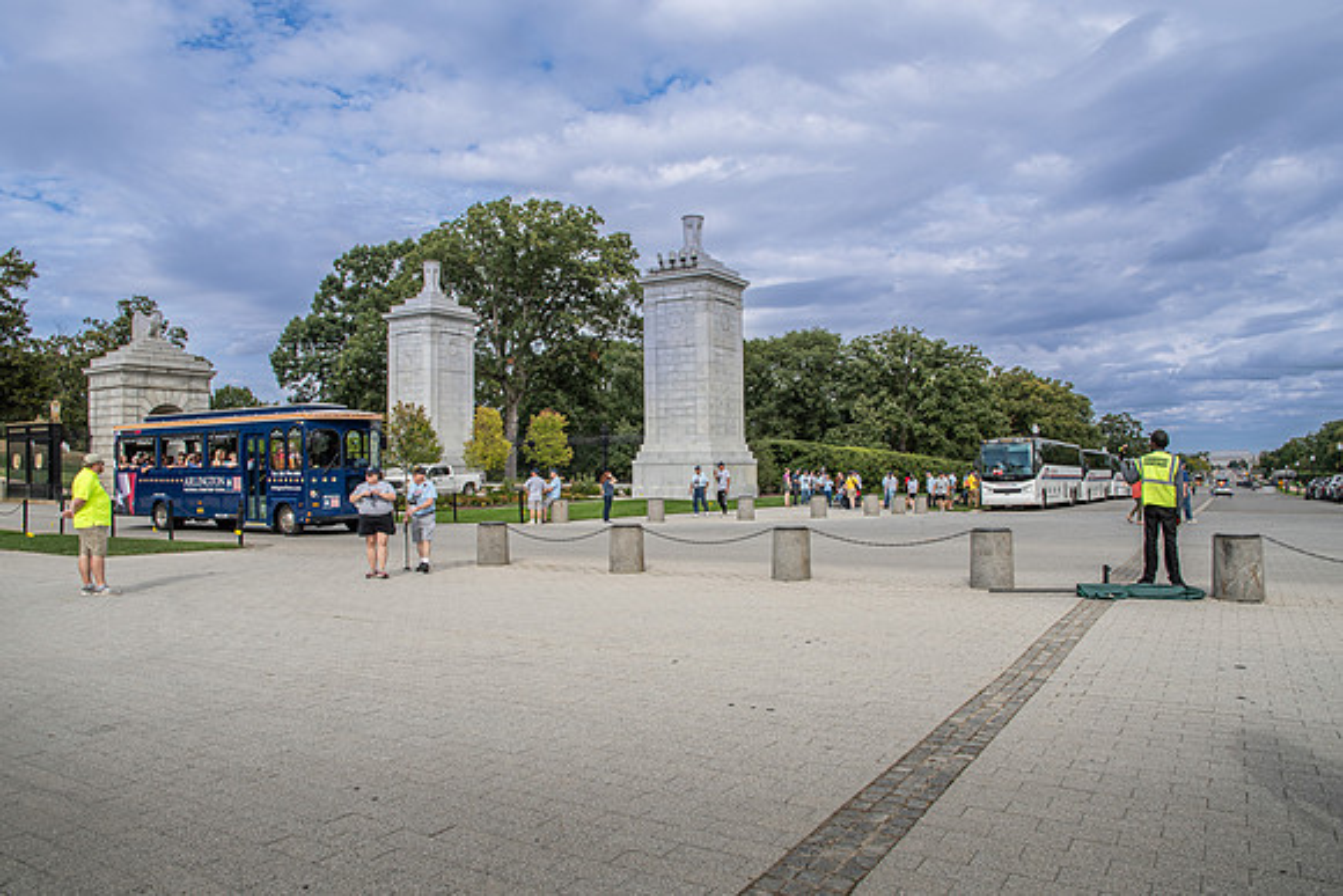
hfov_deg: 73.7
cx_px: 672
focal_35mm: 24
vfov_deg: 53.2
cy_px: 448
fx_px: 896
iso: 100
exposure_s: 1/250
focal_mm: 16
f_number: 8
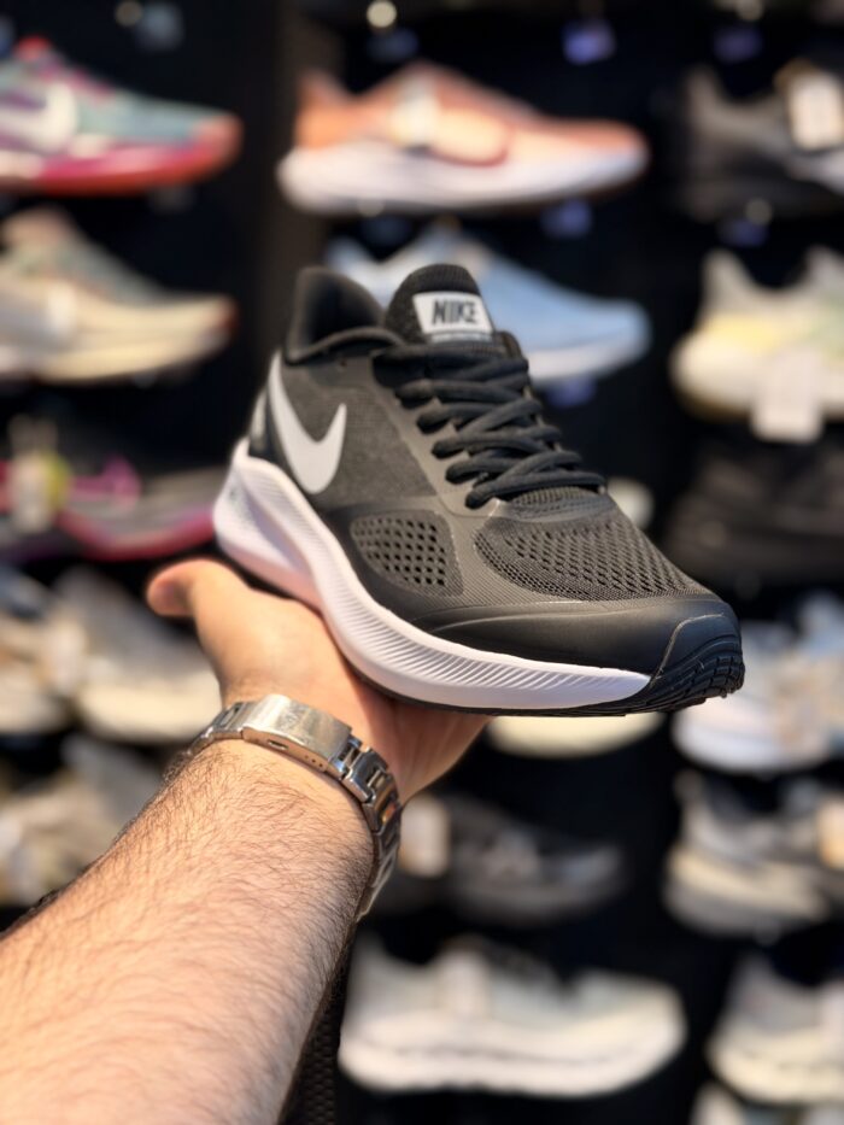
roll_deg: +1.9
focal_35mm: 48
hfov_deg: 30.3
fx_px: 1560
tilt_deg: -10.8
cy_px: 562
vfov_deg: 39.7
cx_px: 422
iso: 64
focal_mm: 6.76
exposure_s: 1/100
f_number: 1.78
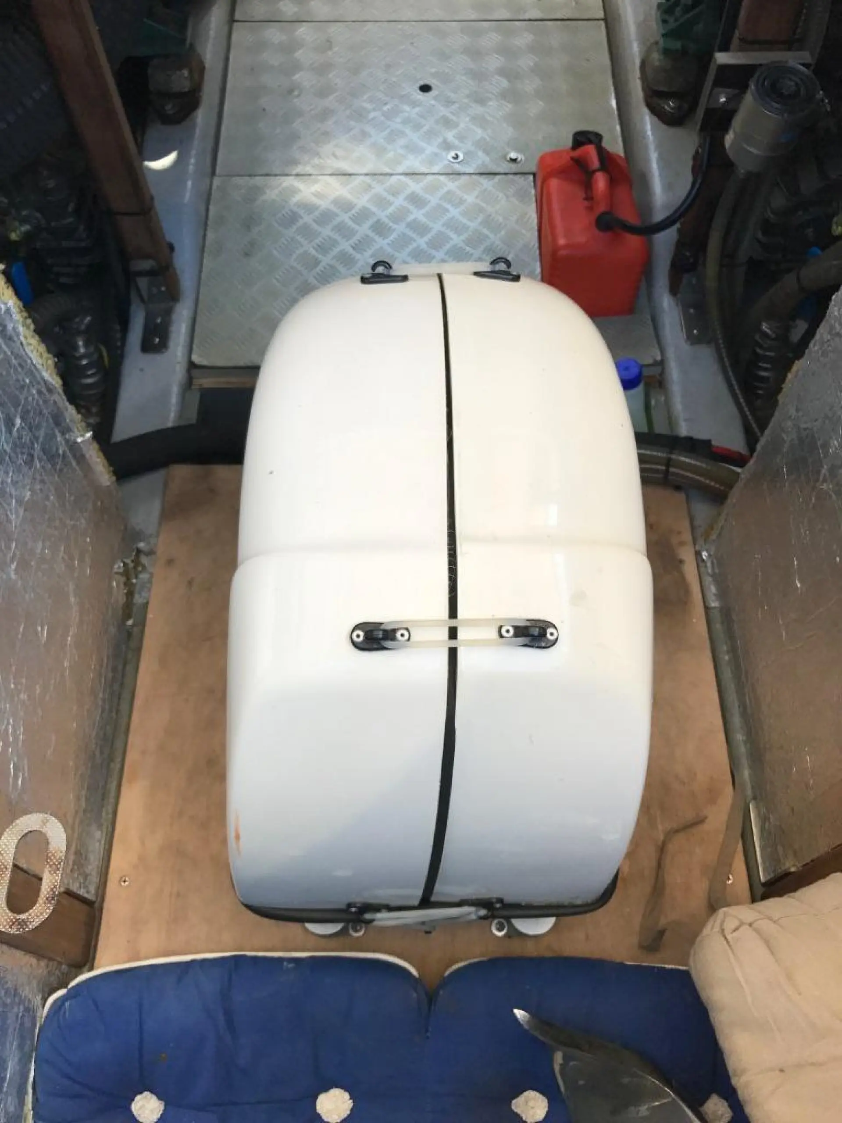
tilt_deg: -60.9
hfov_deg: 49.7
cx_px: 421
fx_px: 908
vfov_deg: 63.4
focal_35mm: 28
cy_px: 562
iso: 20
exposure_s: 1/166
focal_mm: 3.99
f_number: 1.8
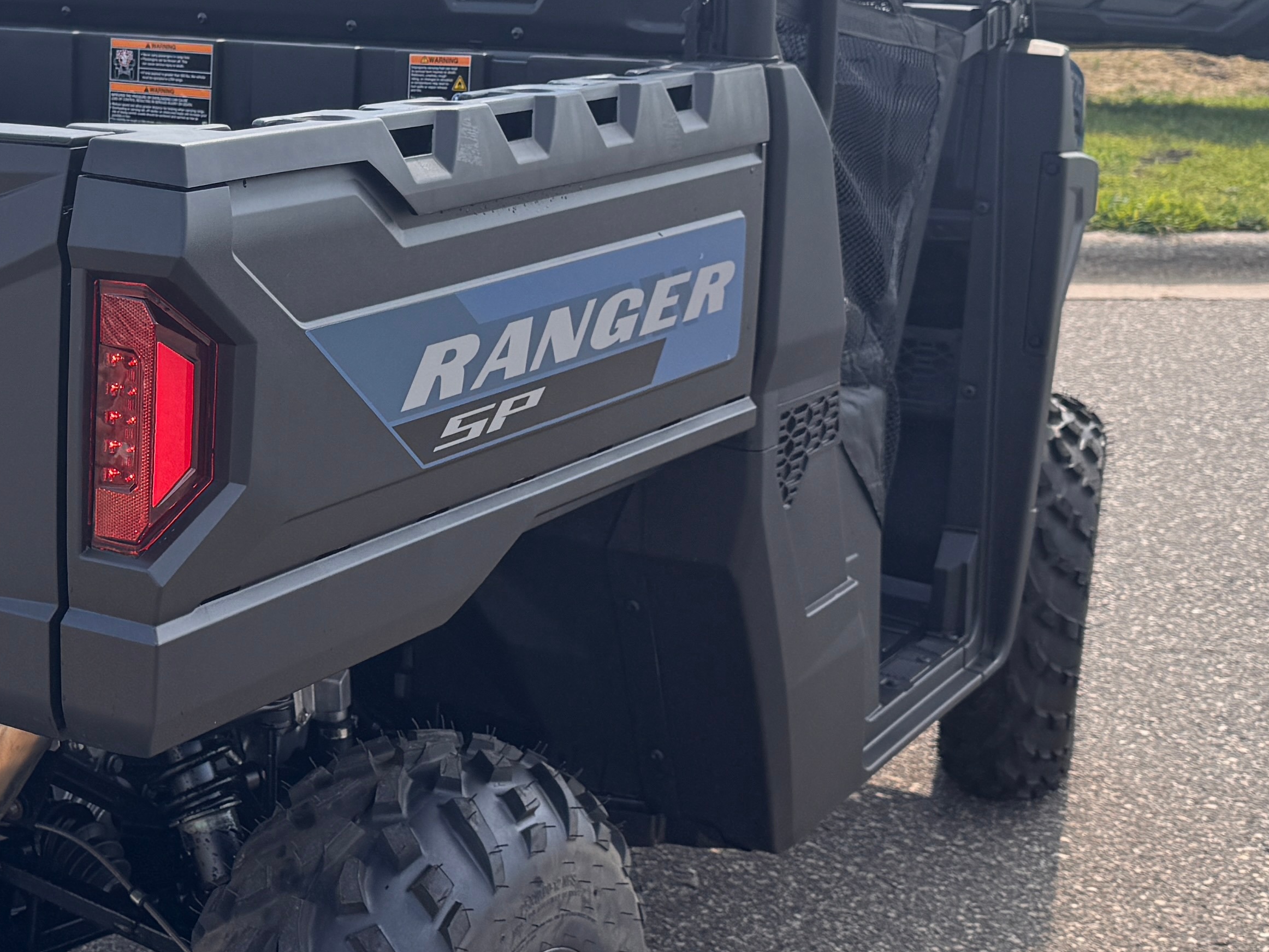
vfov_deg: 24.8
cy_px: 399
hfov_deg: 31.3
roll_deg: -1.2
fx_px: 2163
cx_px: 145
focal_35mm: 59
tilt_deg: -13.3
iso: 80
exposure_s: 1/2252
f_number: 1.78
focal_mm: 6.76
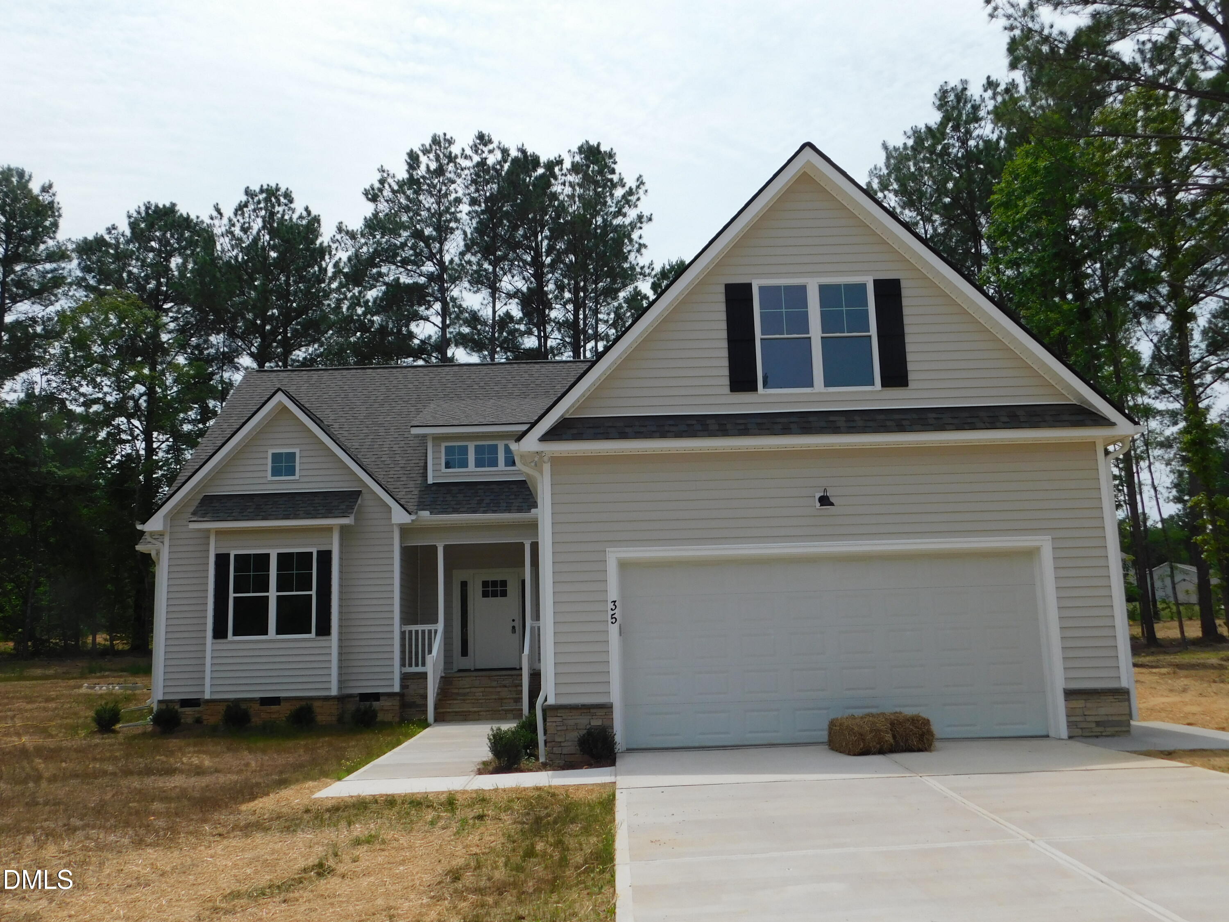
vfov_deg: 46.8
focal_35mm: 30
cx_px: 614
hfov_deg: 60.0
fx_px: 1065
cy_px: 461
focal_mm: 5.3
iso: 125
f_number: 6.4
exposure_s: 1/640
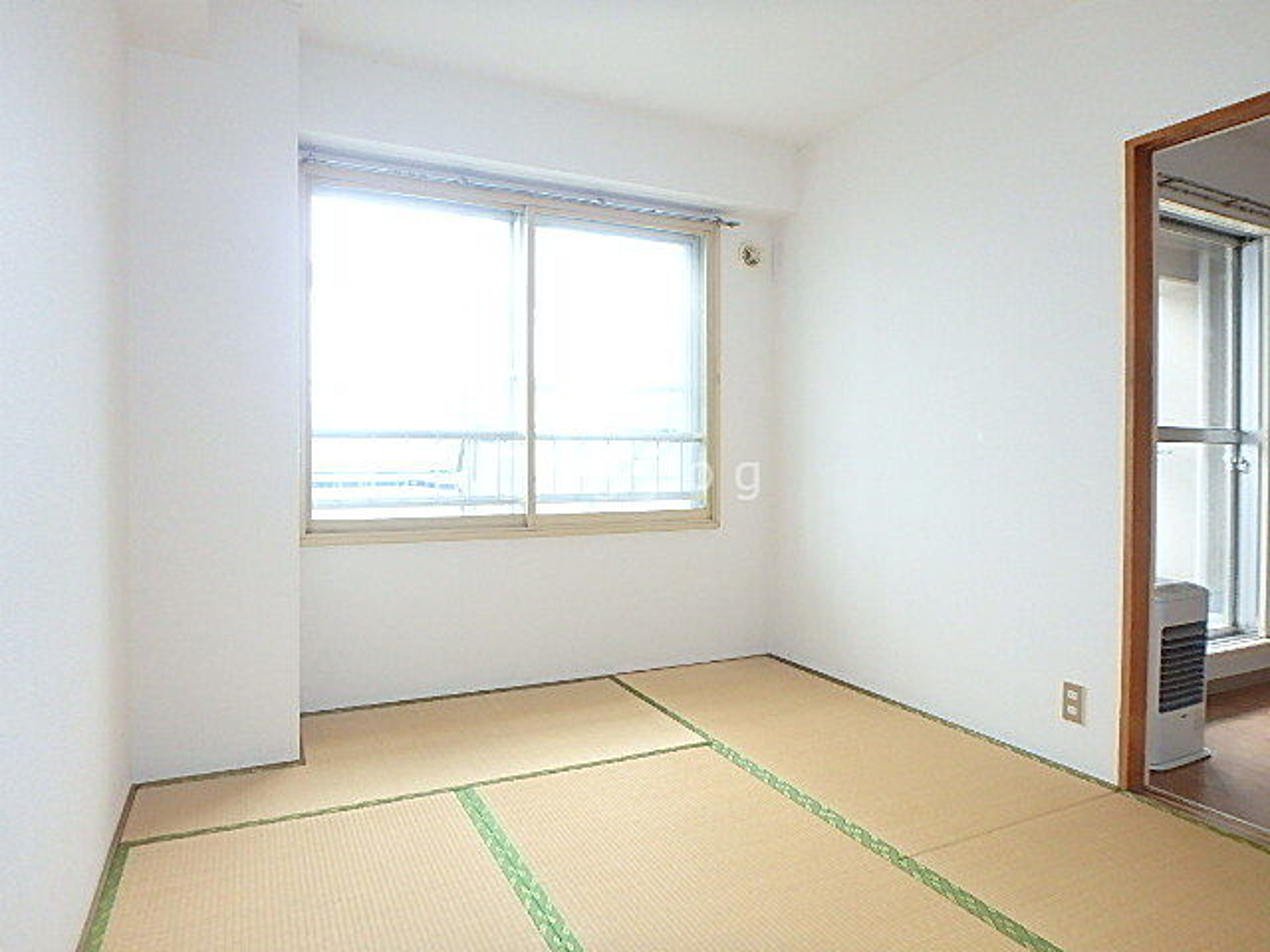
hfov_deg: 79.0
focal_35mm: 21
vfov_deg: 63.4
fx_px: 770
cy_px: 476
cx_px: 635
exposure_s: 1/30
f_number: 3.5
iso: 320
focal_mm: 3.7
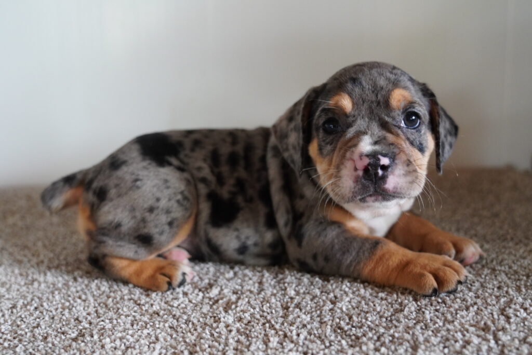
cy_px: 178
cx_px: 266
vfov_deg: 36.9
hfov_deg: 53.1
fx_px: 532
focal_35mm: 36
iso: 2000
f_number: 2.8
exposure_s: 1/60
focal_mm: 24
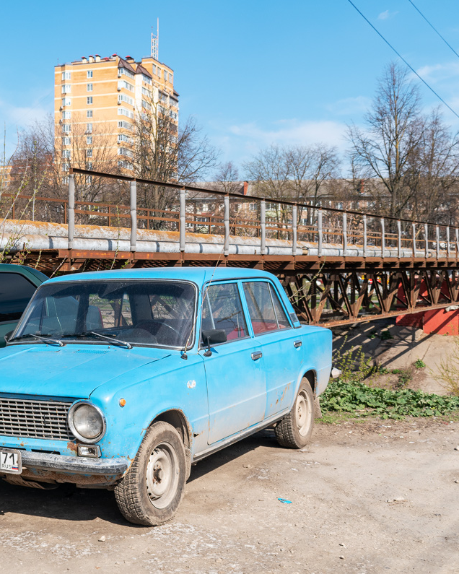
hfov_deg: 28.9
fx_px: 866
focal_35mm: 51
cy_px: 287
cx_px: 79
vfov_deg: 36.7
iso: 100
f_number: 9
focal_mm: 24
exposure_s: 1/320
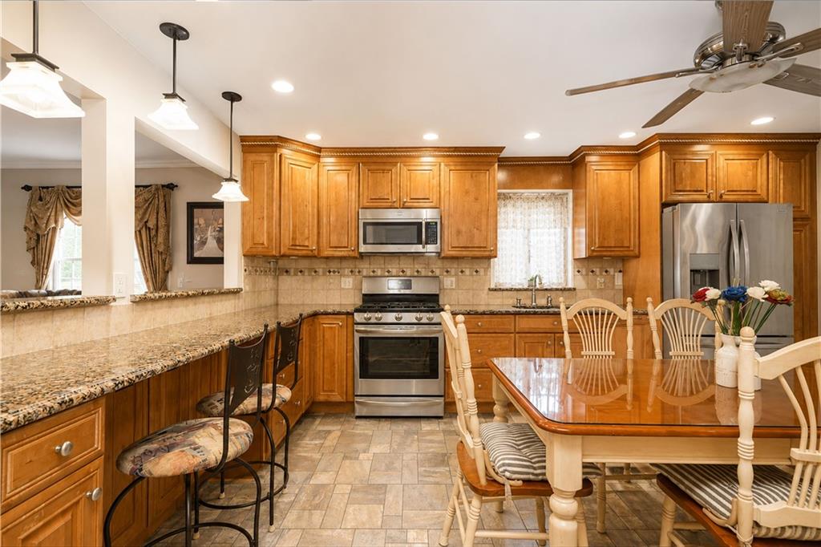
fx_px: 376
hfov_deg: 95.0
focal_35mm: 16
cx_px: 410
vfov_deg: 72.0
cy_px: 274
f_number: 4
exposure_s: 1/8
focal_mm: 16.5
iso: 64
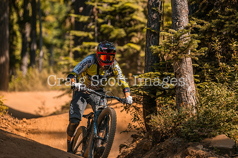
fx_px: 1566
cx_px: 121
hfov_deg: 8.7
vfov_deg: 5.8
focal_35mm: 237
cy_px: 54
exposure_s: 1/1000
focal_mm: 180
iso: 140
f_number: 2.8
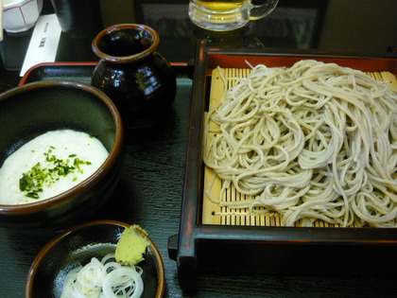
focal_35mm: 33
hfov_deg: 55.4
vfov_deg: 42.9
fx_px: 378
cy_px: 149
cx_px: 198
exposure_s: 1/10
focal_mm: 5.5
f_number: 2.8
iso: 400
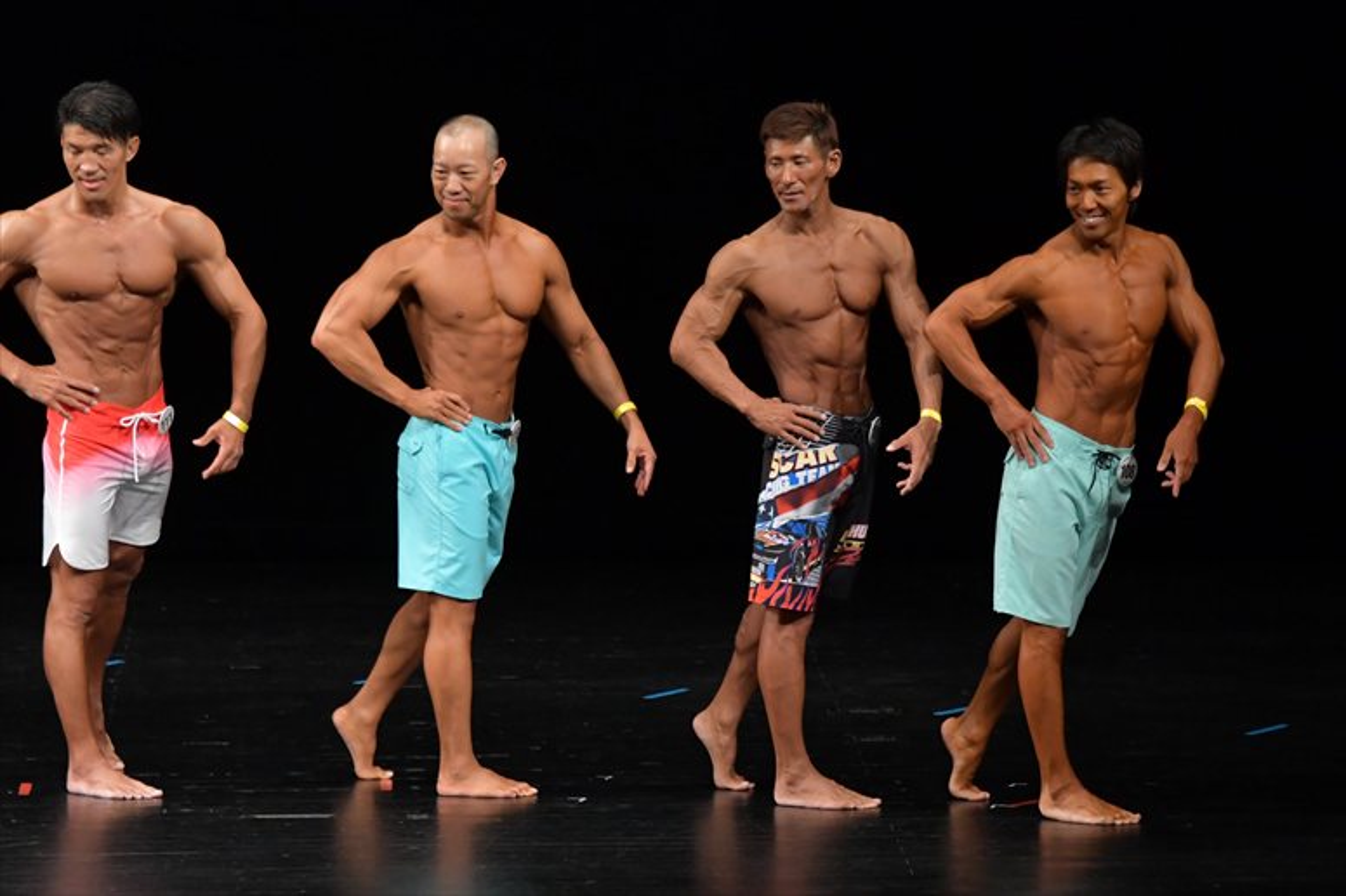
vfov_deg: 5.4
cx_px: 673
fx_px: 9530
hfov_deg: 8.1
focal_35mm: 255
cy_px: 448
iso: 3200
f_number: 5.6
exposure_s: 1/400
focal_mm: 170
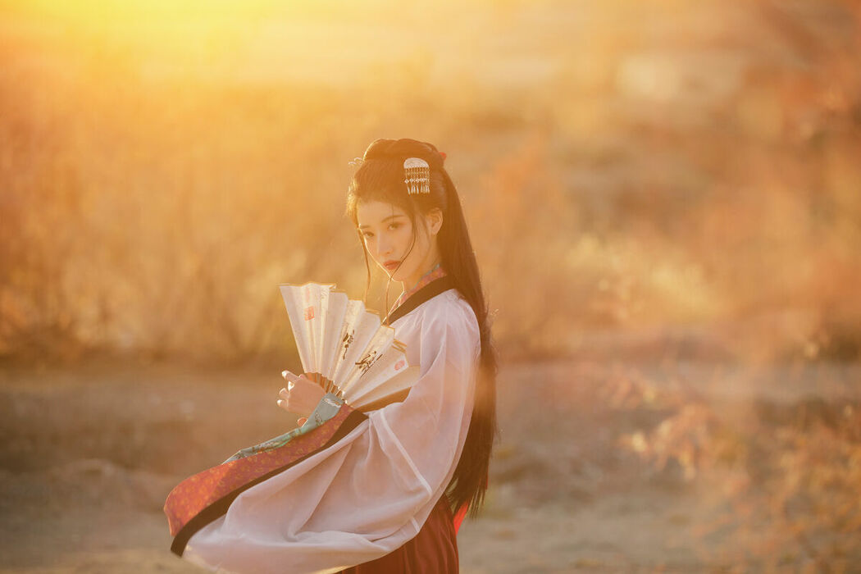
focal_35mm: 122
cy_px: 287
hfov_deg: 16.8
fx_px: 2918
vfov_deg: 11.2
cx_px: 430
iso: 200
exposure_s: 1/320
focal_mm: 123
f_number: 3.2
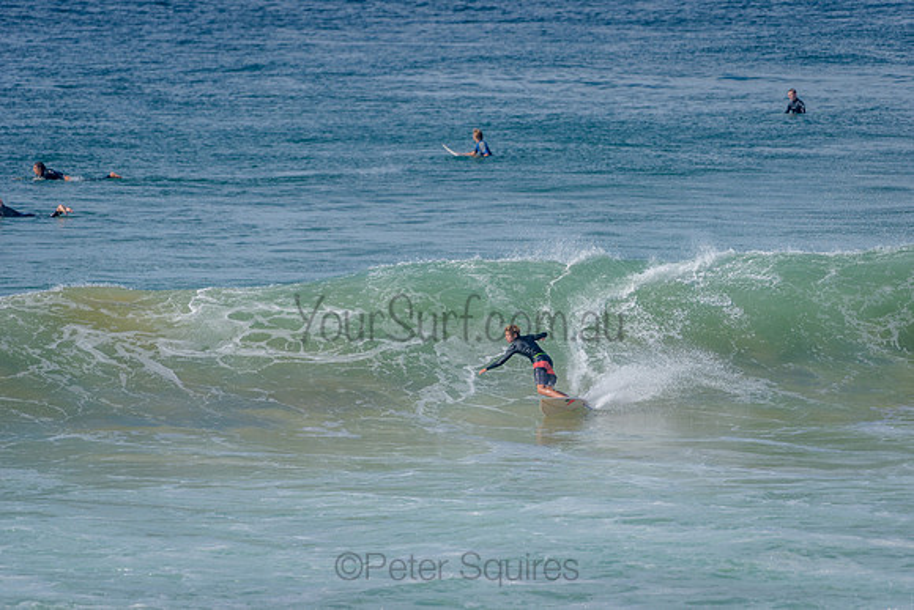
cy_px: 305
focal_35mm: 390
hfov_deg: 5.3
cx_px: 457
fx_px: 9904
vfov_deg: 3.5
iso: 220
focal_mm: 390
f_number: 5.6
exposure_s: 1/2000
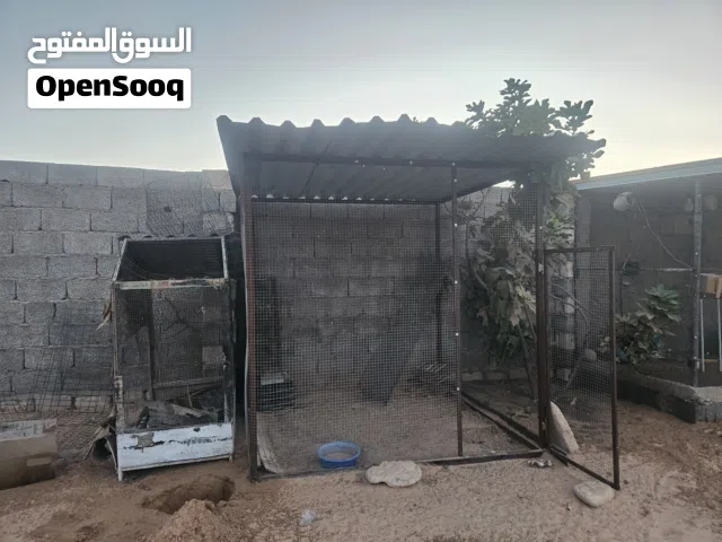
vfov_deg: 58.9
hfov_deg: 73.9
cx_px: 361
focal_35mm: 23
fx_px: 480
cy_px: 271
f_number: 1.8
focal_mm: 5.4
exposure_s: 1/70
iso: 800
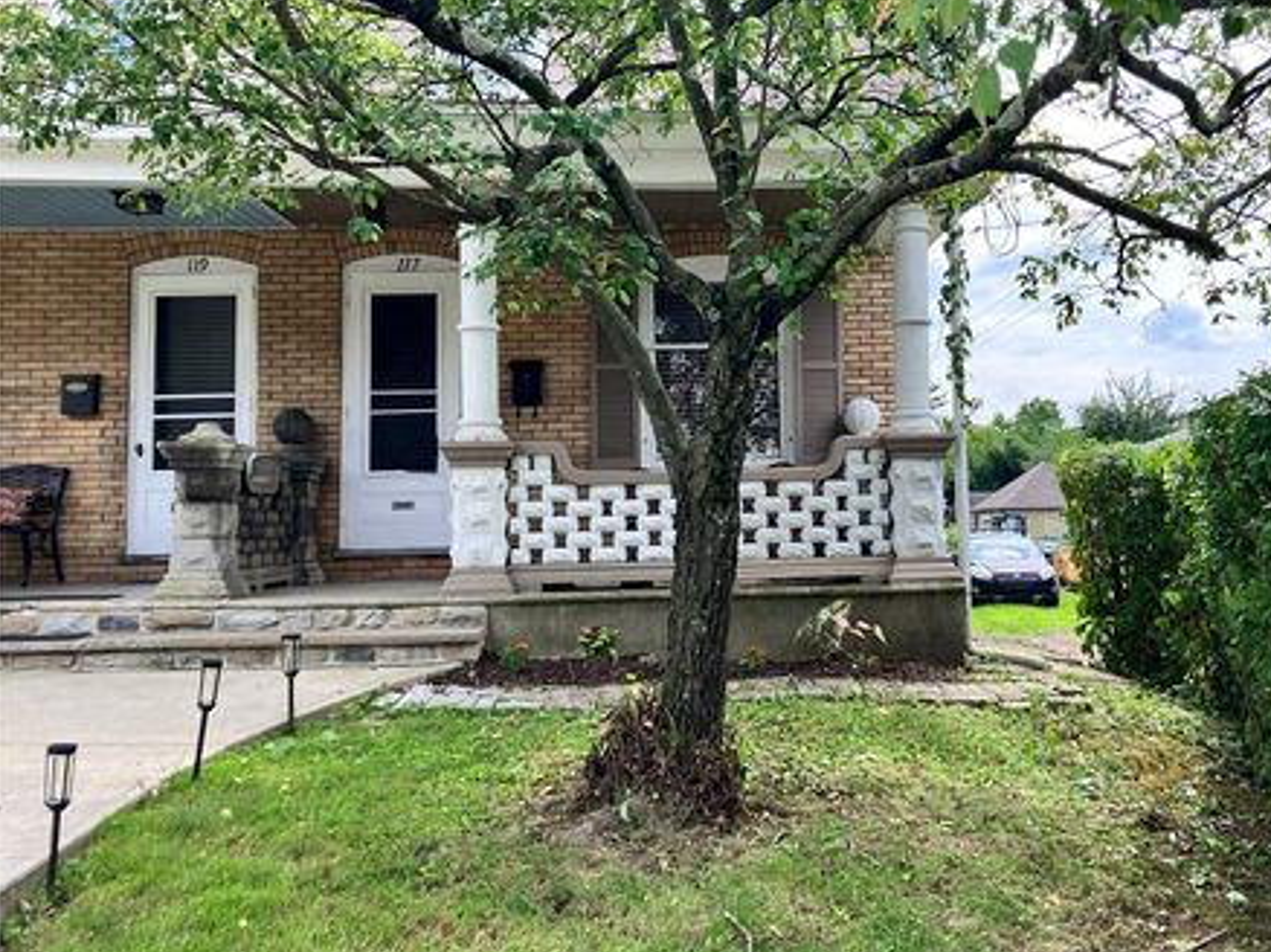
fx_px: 1174
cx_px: 723
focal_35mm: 32
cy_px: 428
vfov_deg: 44.1
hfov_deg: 56.6
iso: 32
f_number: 1.8
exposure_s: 1/565
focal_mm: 3.99
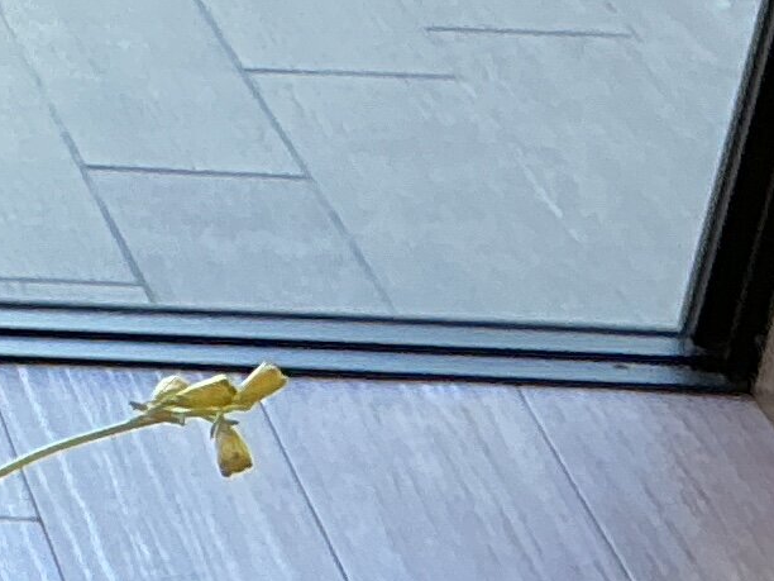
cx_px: -1671
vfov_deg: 7.8
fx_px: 4271
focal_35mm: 191
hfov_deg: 8.4
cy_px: 413
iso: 50
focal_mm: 3
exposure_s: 1/50
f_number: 1.8
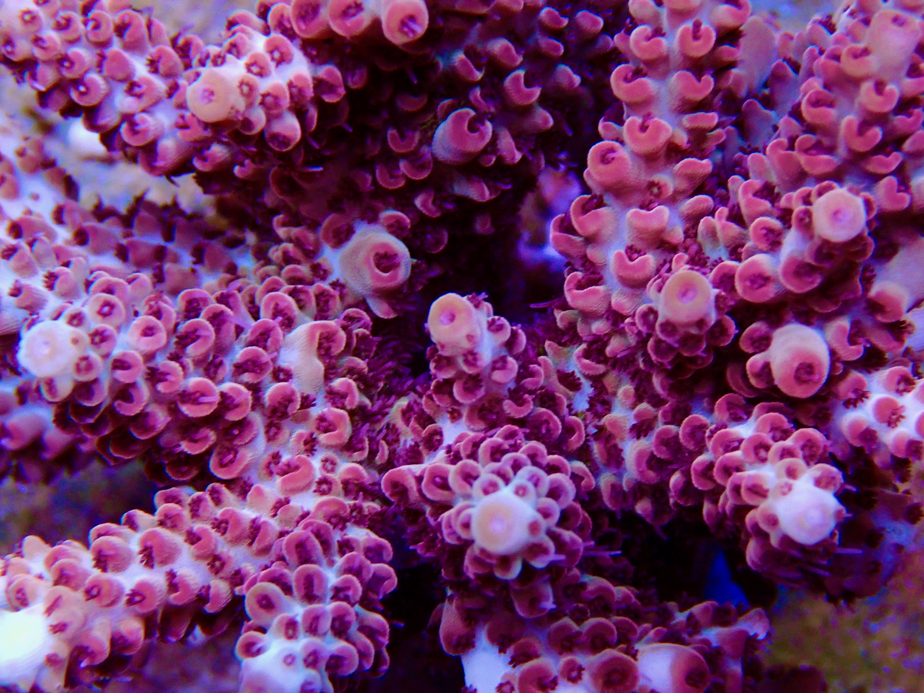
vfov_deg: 19.1
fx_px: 2055
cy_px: 346
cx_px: 462
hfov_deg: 25.3
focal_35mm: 77
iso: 500
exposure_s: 1/160
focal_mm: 13.65
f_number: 5.6
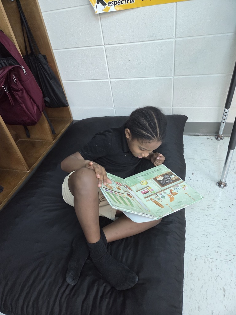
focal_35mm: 23
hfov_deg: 58.9
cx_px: 118
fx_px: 209
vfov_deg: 73.9
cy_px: 158
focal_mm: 5.4
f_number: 1.8
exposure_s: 1/120
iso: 1000
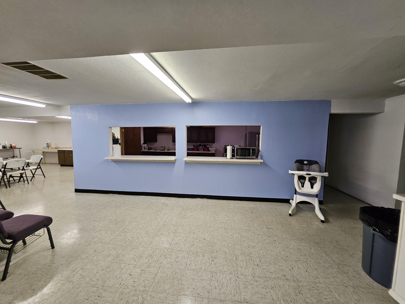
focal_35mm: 13
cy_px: 152
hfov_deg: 106.2
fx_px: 152
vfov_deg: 89.9
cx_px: 202
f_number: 2.2
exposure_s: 1/60
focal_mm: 1.74
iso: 125
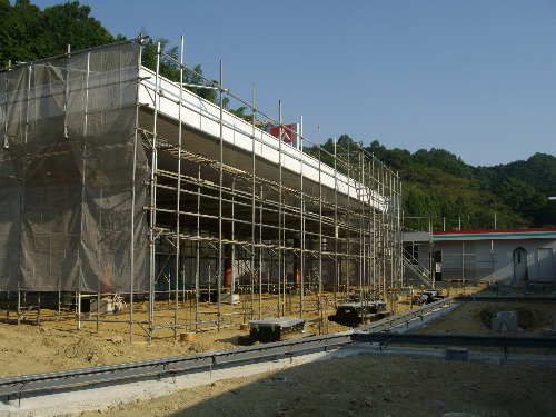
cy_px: 208
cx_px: 278
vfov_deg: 39.7
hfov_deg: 51.4
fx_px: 578
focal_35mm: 36
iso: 80
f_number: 4.8
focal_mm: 6
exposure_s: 1/640
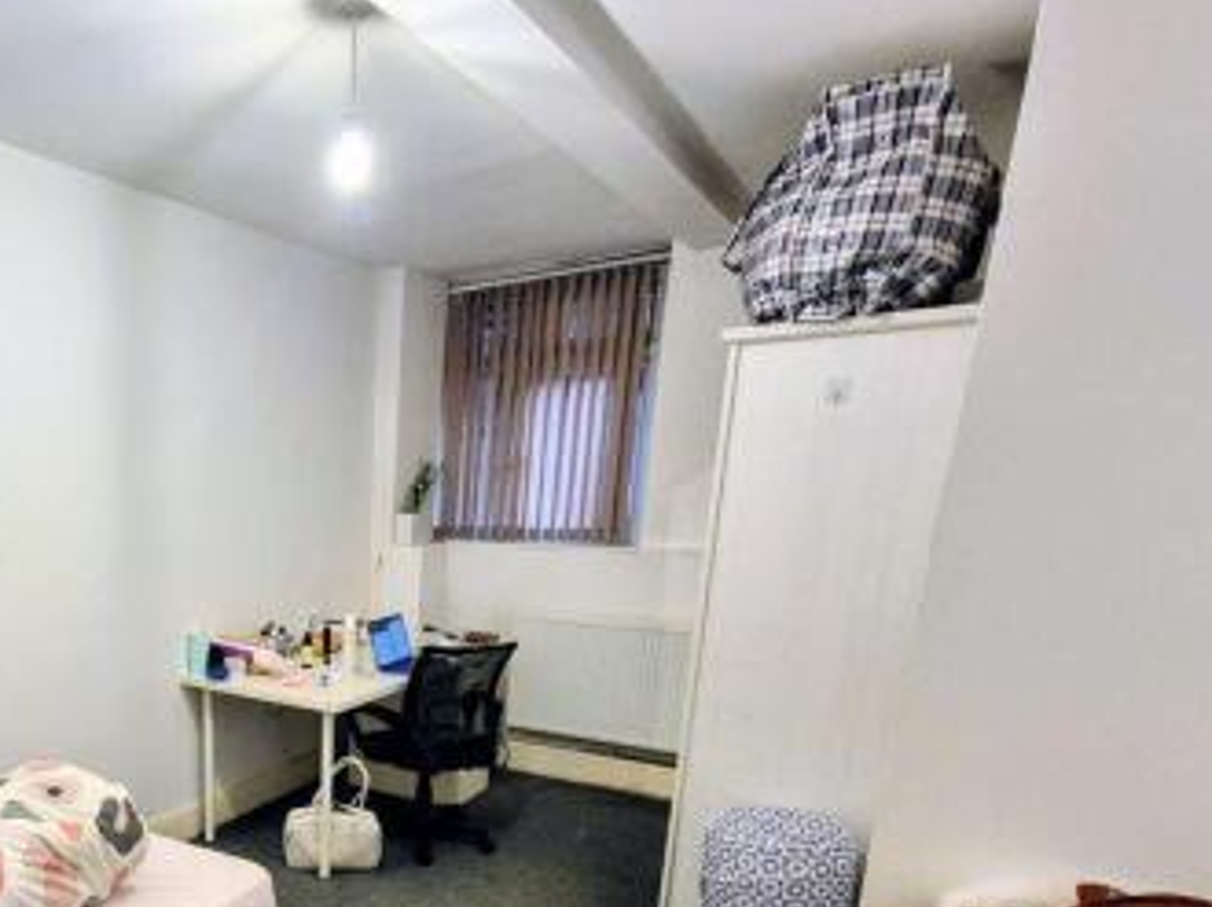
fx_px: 805
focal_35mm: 23
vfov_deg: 54.7
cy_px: 729
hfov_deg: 65.8
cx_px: 208
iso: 640
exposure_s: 1/50
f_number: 2.2
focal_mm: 2.2
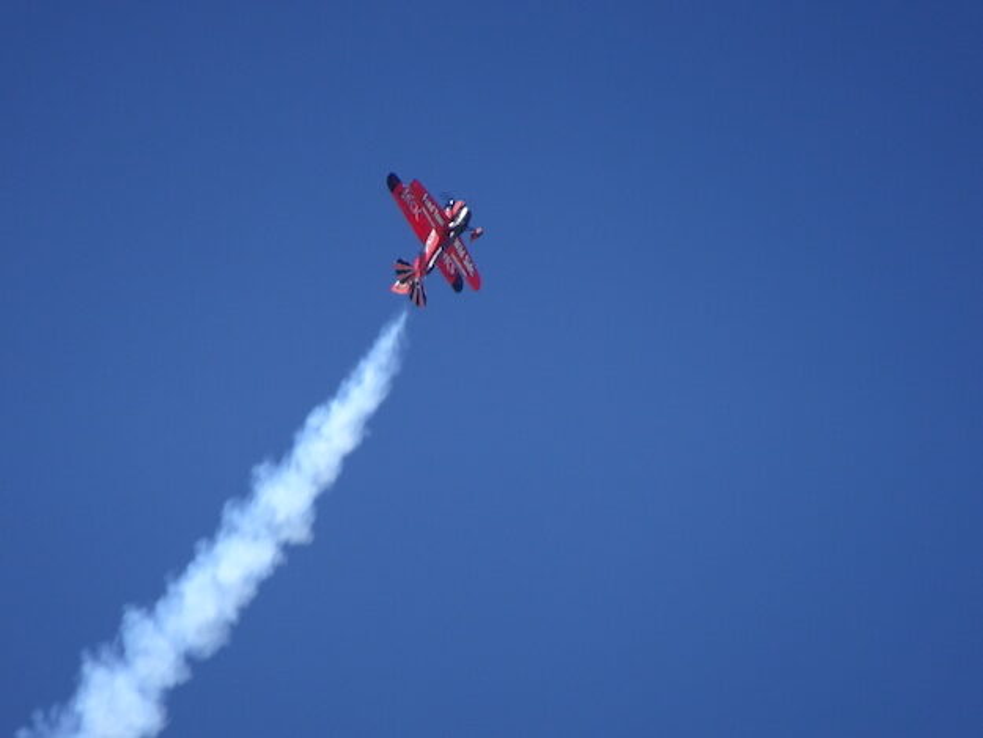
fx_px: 20450
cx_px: 492
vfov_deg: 2.1
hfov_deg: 2.8
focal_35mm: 720
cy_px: 369
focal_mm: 123
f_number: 6.4
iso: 80
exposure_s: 1/250
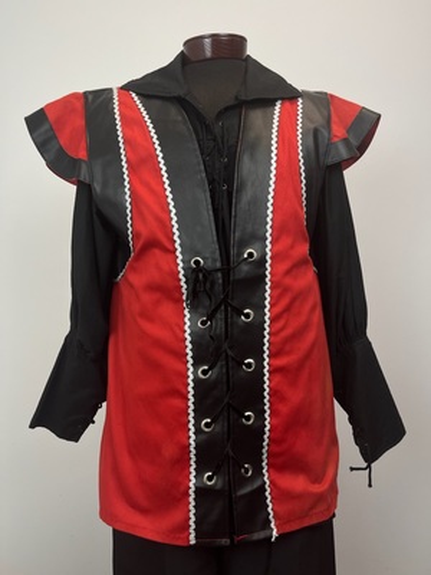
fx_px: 432
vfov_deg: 67.3
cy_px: 288
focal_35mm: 26
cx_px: 216
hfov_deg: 53.1
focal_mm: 5.1
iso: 50
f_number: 1.6
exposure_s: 1/294
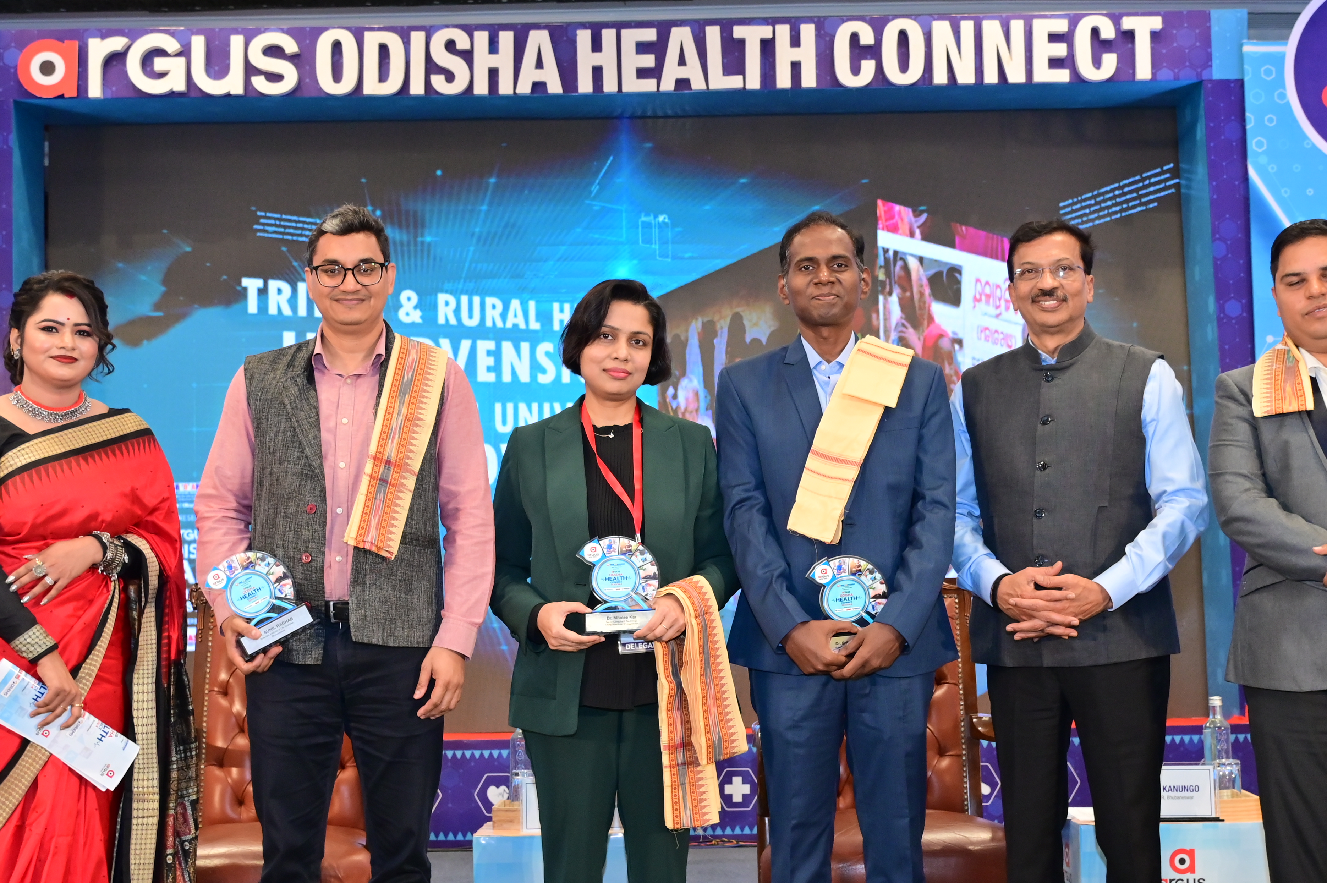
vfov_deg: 24.6
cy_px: 494
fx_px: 2026
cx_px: 677
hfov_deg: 36.3
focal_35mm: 55
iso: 1600
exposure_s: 1/125
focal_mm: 34
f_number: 5.6
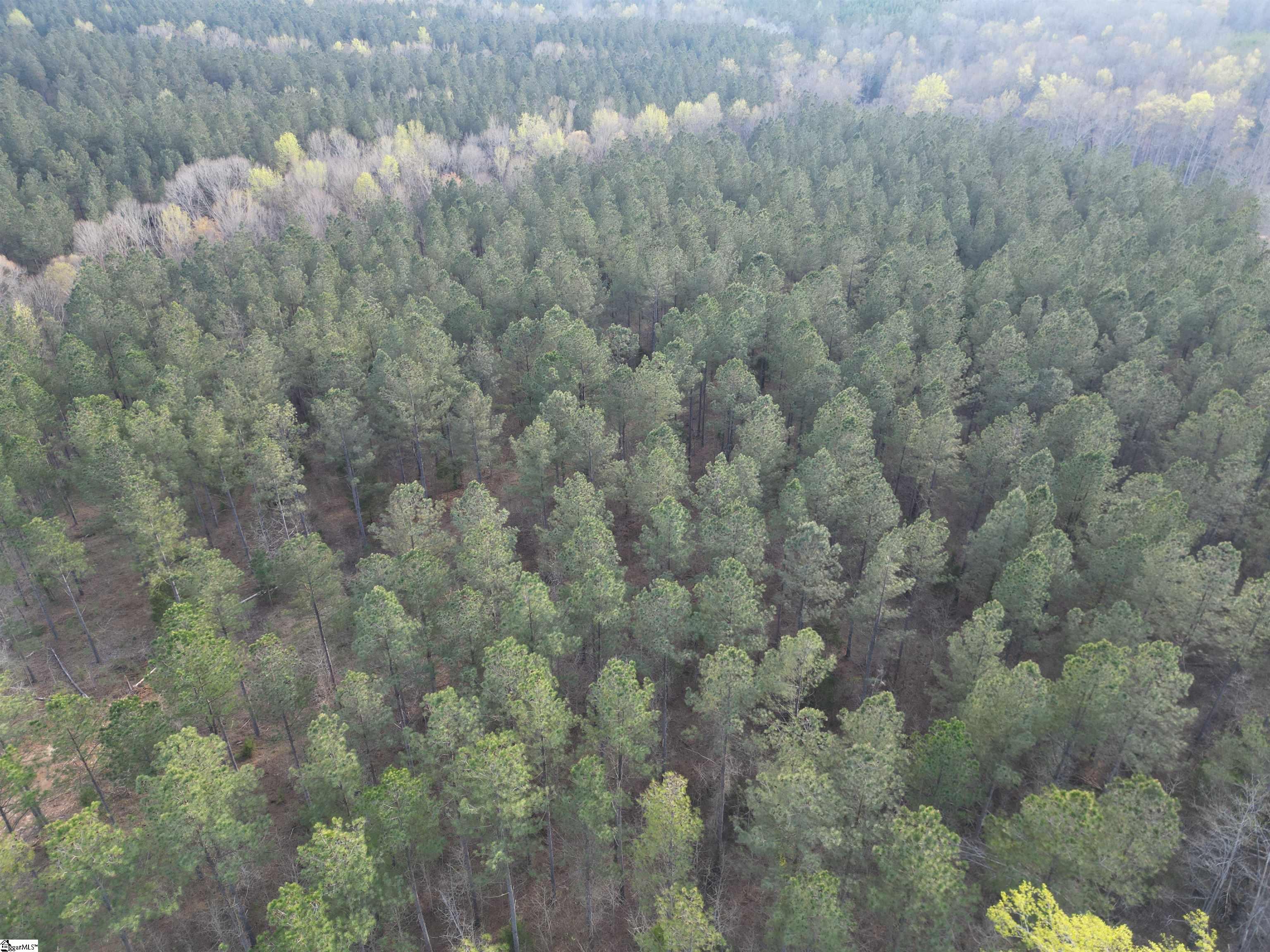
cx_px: 635
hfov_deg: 71.6
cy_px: 476
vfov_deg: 56.8
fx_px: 881
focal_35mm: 24
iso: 100
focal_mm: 6.72
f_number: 1.7
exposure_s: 1/160
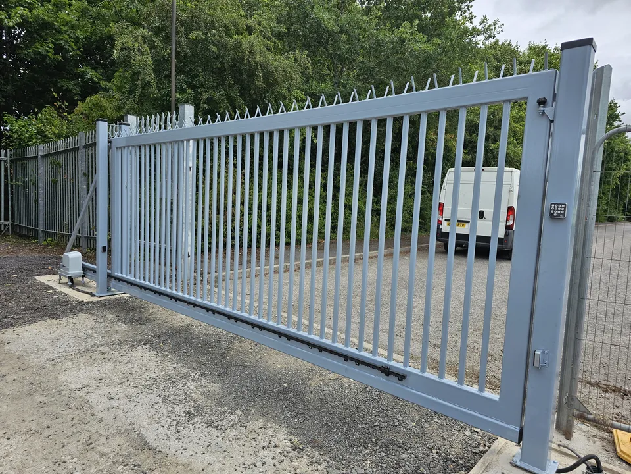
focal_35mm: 23
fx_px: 419
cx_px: 316
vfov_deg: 58.9
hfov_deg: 73.9
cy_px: 237
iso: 25
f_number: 1.7
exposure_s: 1/1013
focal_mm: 6.3
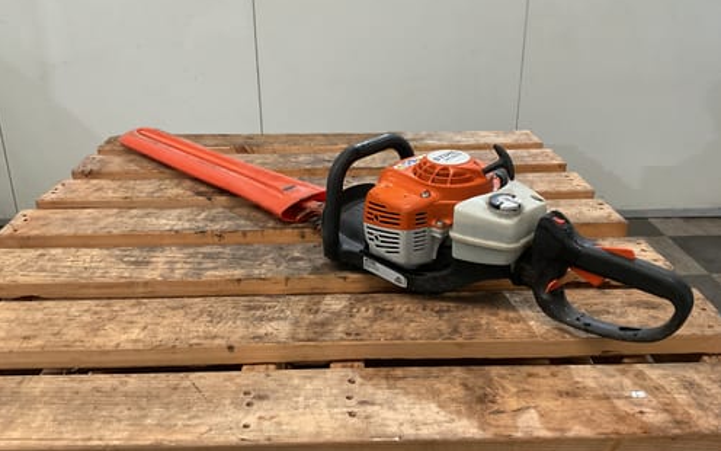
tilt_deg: -24.3
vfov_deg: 40.6
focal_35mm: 31
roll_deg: +0.4
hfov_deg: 61.2
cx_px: 360
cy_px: 217
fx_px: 609
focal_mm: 3
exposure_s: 1/60
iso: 250
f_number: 1.8
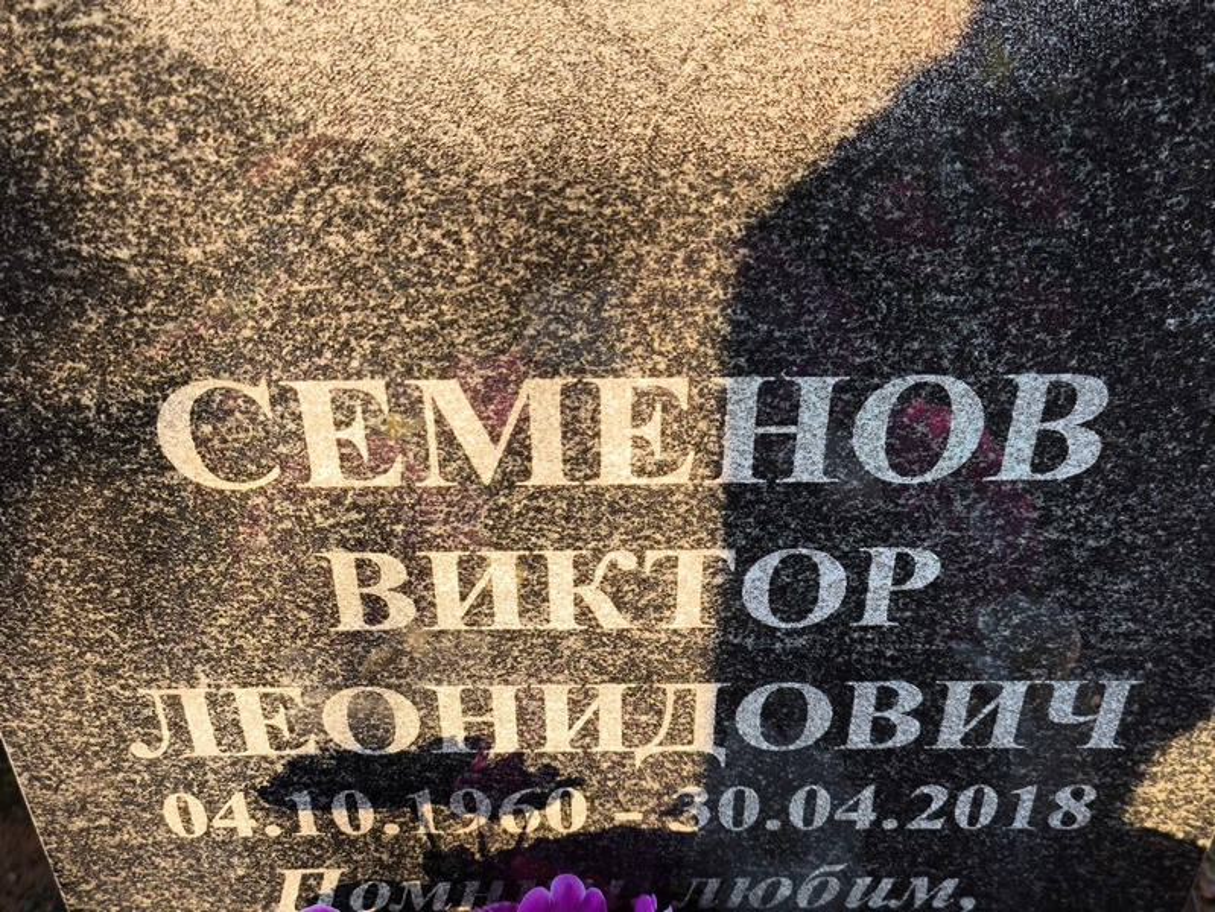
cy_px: 456
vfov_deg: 29.1
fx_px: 1756
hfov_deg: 38.2
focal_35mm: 50
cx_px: 608
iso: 50
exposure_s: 1/182
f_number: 1.7
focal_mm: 4.71
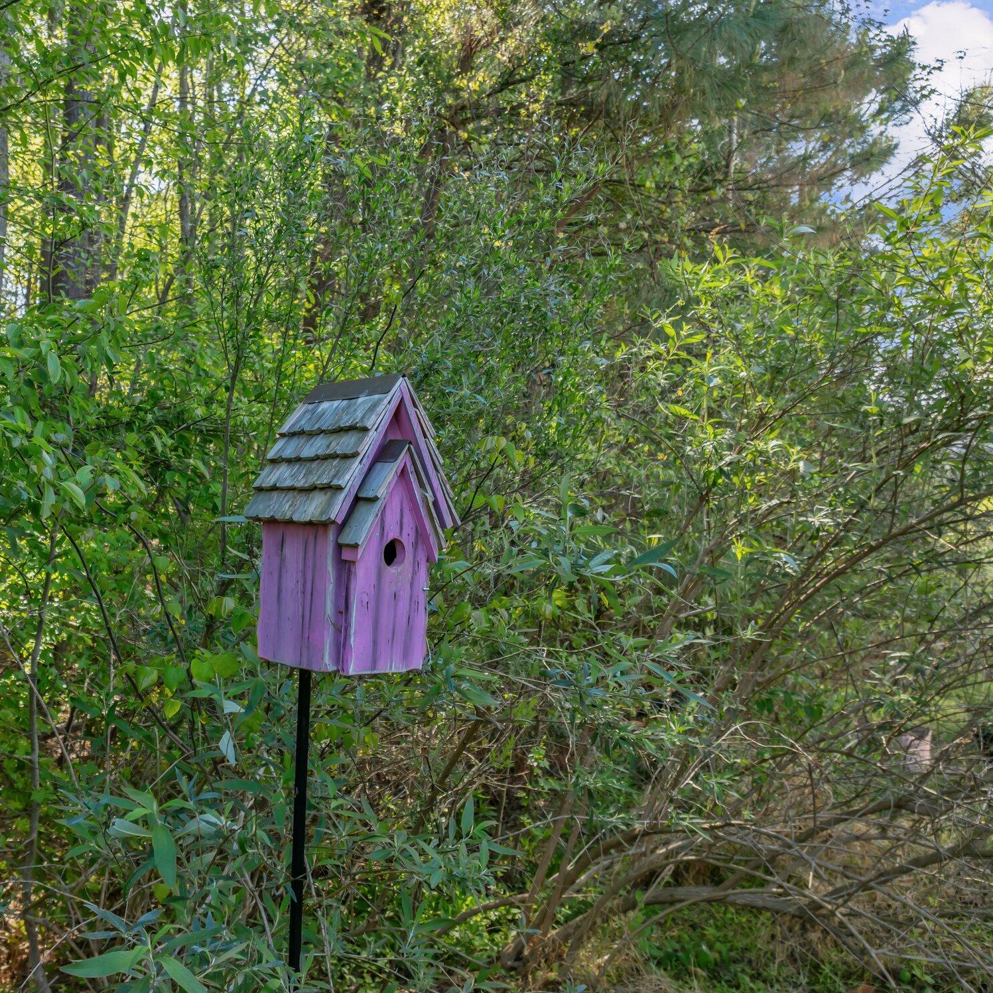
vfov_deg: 55.6
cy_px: 507
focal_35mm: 29
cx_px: 320
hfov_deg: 54.4
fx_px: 941
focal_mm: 12.29
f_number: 2.8
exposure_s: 1/240
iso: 230
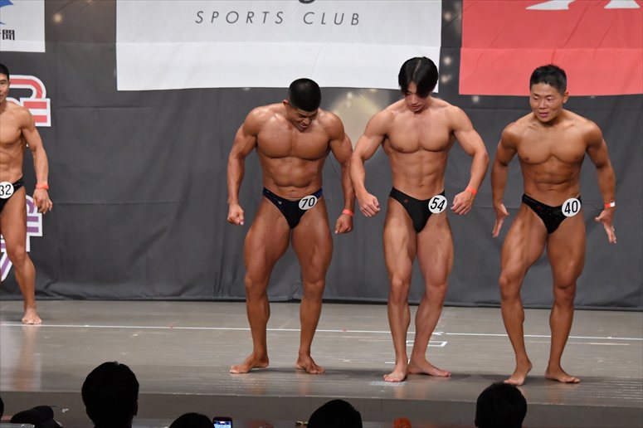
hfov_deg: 11.2
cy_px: 214
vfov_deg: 7.5
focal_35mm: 183
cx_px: 322
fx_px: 3267
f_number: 5.6
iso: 6400
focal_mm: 122
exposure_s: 1/400
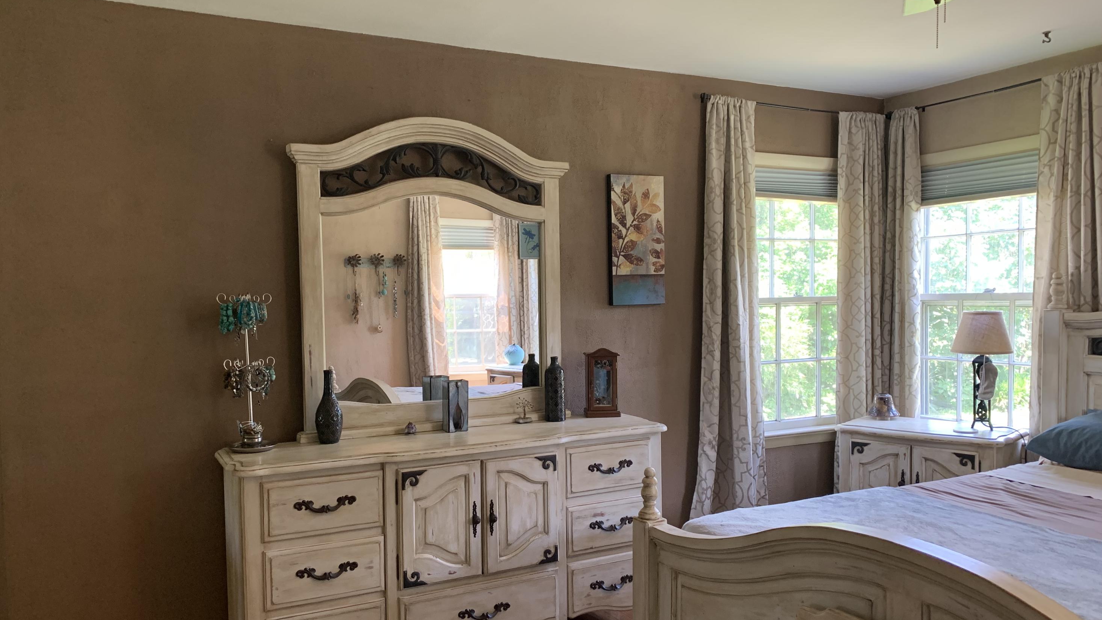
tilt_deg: -3.1
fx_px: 847
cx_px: 558
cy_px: 347
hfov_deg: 66.1
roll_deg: +1.2
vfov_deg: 40.1
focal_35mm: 29
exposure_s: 1/60
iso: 125
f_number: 1.8
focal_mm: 4.25
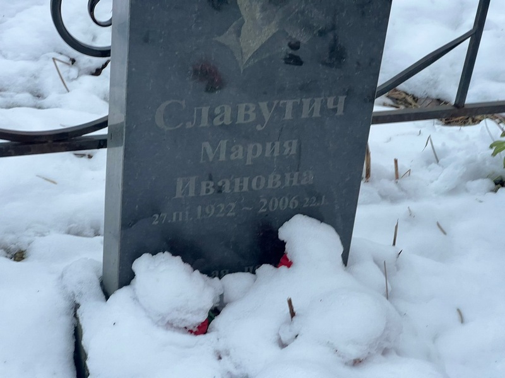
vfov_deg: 19.1
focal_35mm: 77
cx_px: 252
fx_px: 1123
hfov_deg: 25.3
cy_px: 189
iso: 200
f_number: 2.8
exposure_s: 1/98
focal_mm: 9
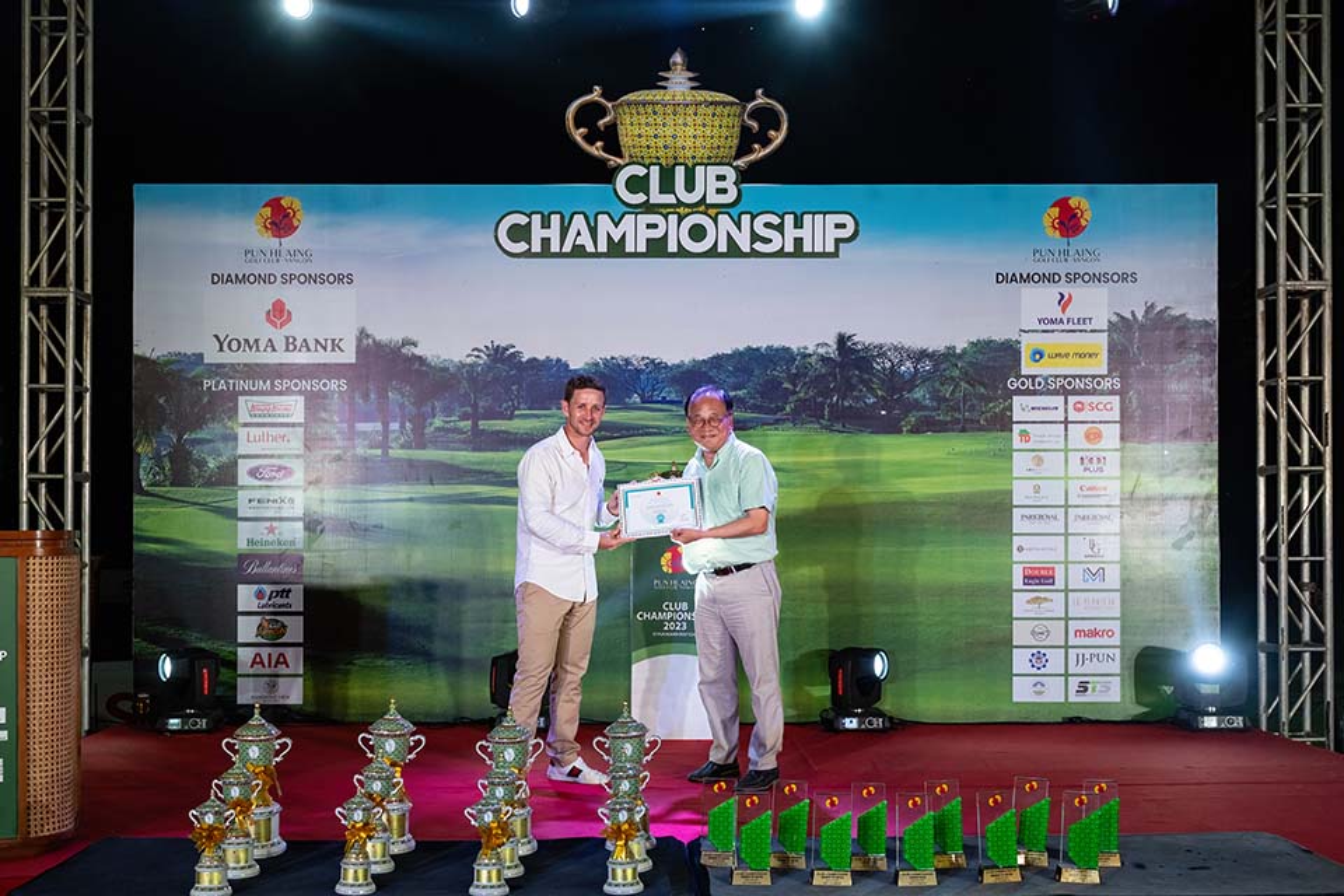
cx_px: 672
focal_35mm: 32
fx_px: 1213
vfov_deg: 40.5
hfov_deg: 58.0
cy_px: 448
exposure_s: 1/200
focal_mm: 32.5
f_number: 6.3
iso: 900
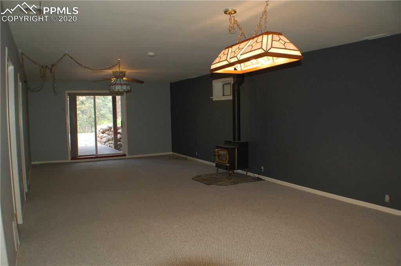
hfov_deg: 53.2
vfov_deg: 36.8
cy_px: 133
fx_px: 400
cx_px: 200
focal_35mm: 36
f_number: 4.2
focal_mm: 24
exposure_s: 1/60
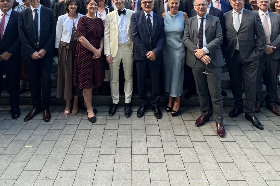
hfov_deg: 71.5
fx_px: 194
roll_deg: +0.1
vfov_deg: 44.3
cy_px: 3
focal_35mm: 25
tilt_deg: +1.3
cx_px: 135
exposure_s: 1/99
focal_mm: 1.57
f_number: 1.8
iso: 100
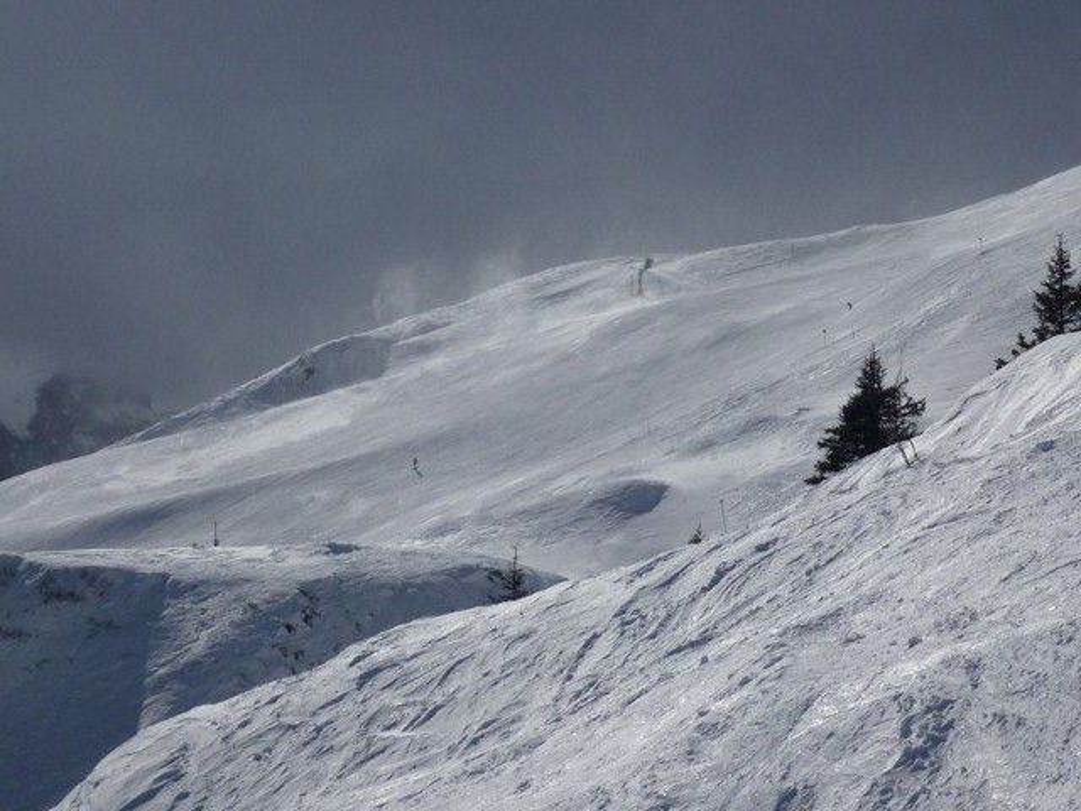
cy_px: 406
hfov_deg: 17.9
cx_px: 540
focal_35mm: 110
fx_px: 3435
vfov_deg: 13.5
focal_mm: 14.2
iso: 80
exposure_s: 1/500
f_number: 13
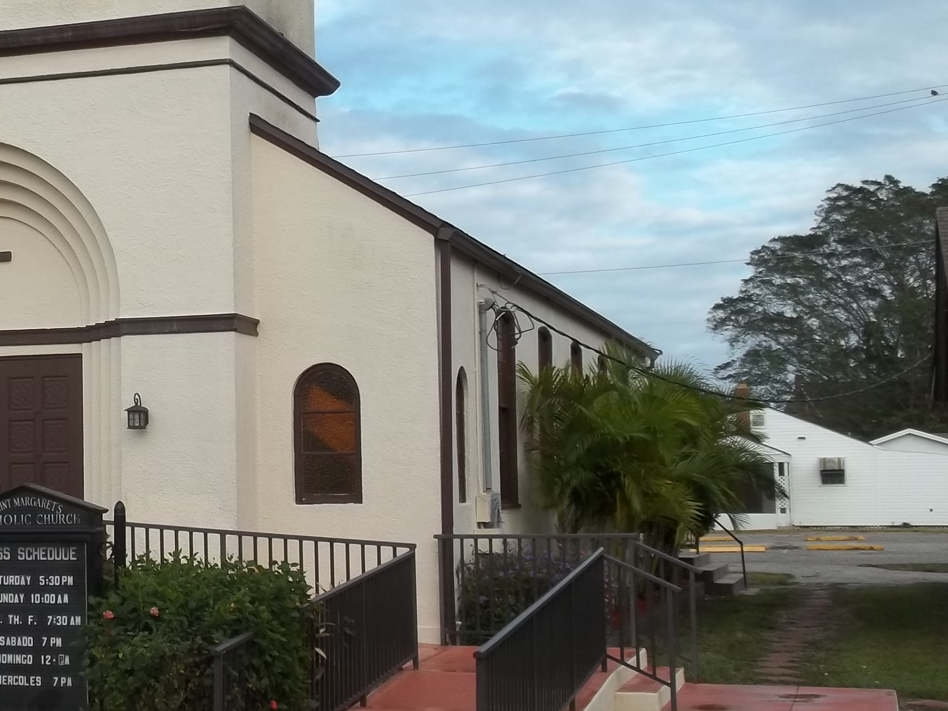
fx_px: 1945
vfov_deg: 20.7
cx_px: 48
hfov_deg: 26.2
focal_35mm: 71
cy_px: 269
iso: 64
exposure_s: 1/400
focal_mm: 5.9
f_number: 3.3
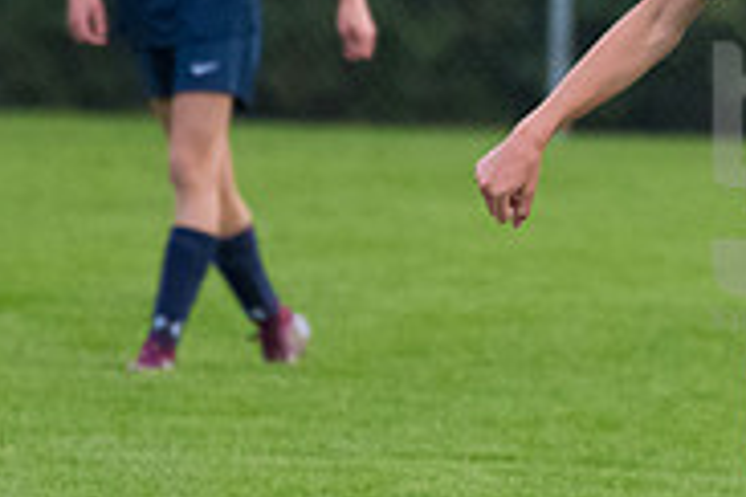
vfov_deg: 0.9
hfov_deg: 1.4
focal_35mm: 1519
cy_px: 187
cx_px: 836
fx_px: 31475
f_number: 5.6
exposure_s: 1/2000
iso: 3200
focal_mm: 320
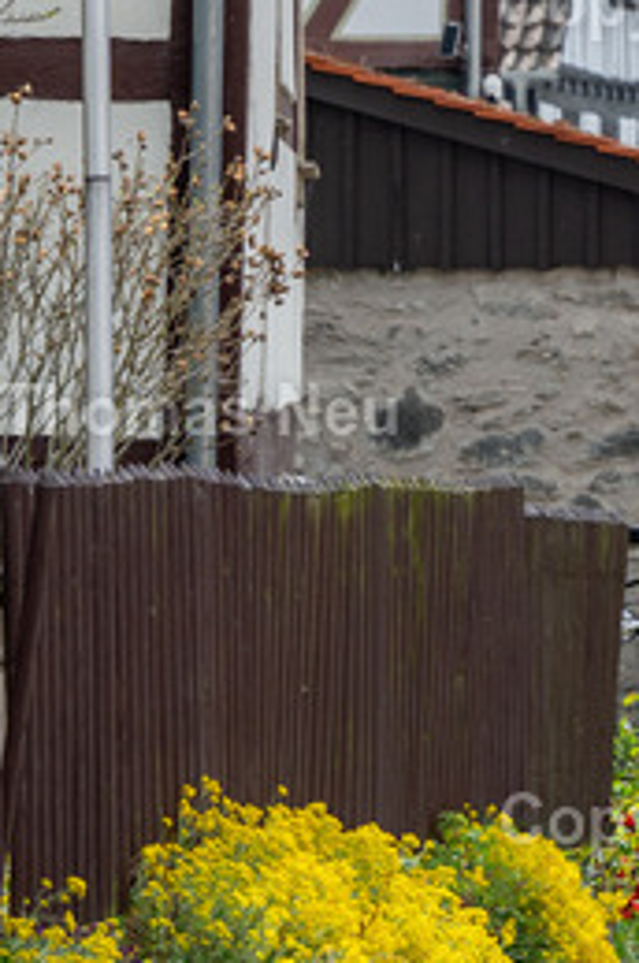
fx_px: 11399
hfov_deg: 3.2
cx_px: 815
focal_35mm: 427
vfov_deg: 4.8
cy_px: 145
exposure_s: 1/400
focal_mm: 108
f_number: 7.1
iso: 250
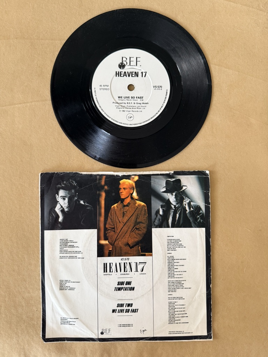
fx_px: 248
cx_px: 134
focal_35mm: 24
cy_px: 178
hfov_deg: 56.8
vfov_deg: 71.6
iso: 200
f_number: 1.78
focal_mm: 6.76
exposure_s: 1/50
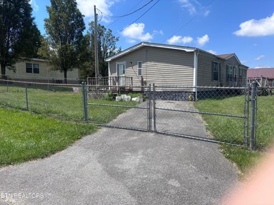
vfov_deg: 53.1
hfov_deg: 67.3
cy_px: 102
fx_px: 206
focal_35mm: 26
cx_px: 137
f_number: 1.6
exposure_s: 1/2933
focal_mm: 5.96
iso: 50
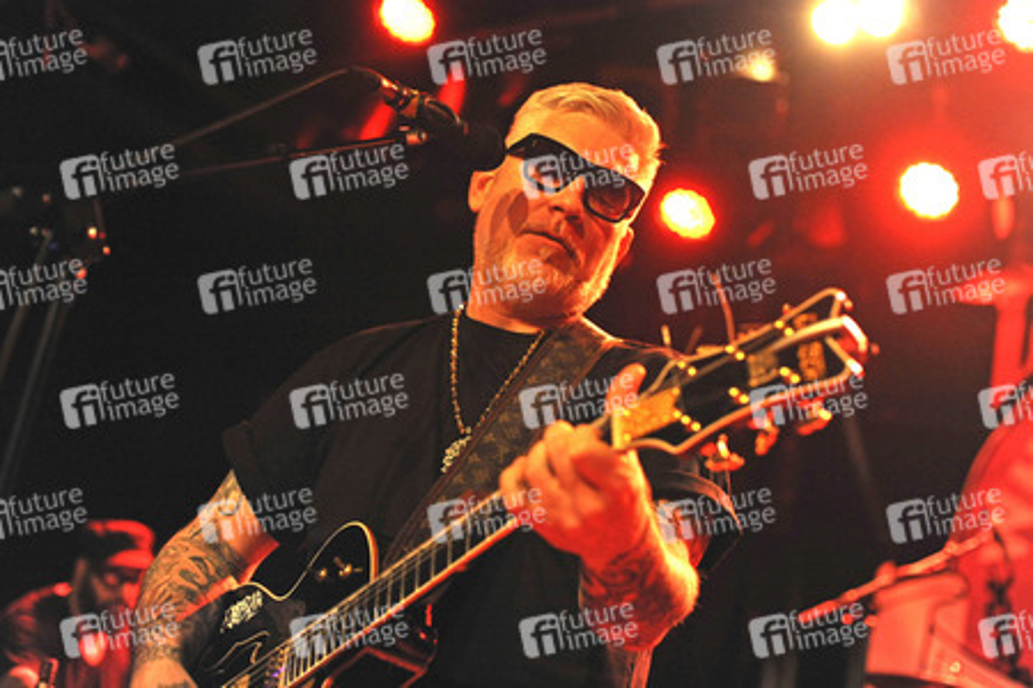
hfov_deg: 39.6
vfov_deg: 27.0
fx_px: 1435
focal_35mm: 50
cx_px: 516
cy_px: 344
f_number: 2.5
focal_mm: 50
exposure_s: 1/160
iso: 3200
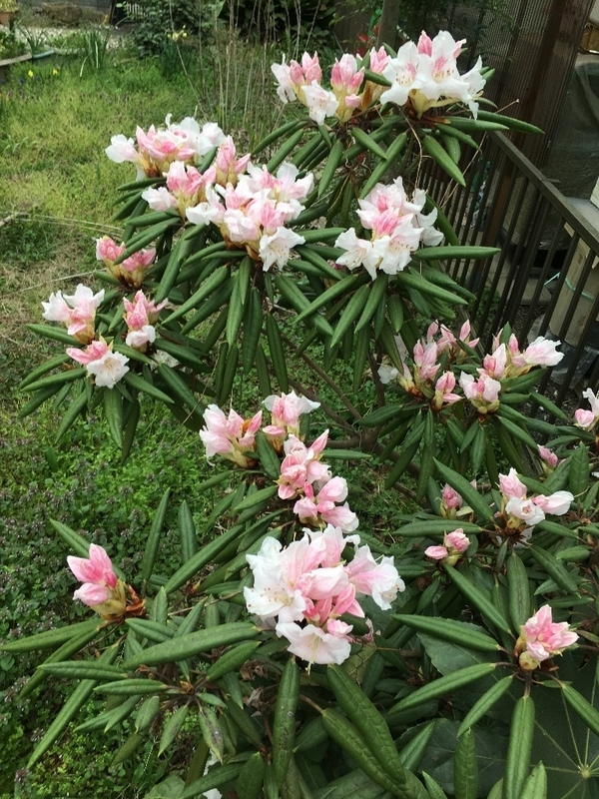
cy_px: 400
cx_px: 300
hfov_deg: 48.2
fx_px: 669
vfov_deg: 61.7
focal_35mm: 29
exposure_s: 1/60
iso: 25
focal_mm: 4.15
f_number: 2.2
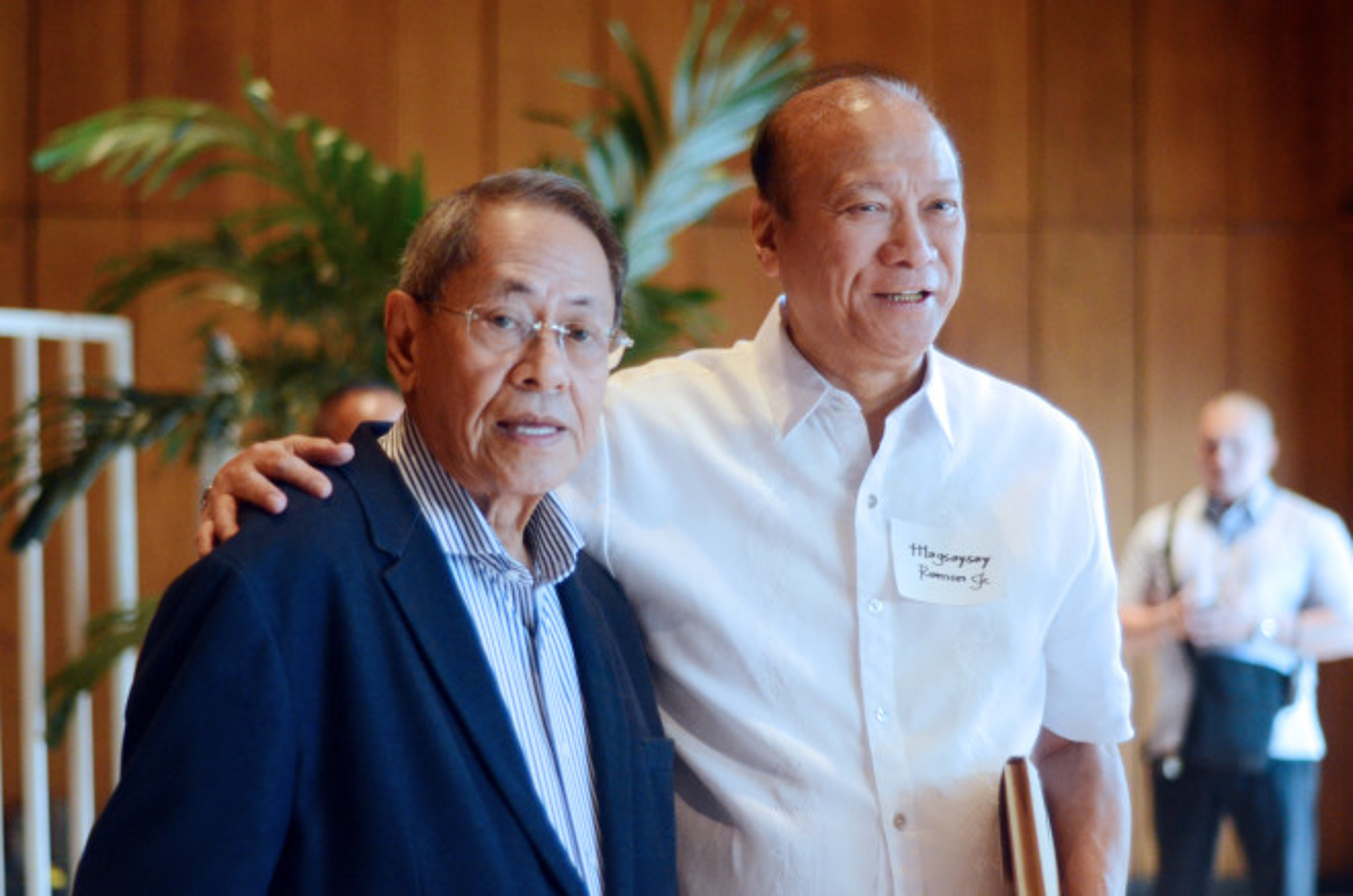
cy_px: 448
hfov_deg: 27.0
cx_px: 676
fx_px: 2813
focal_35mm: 75
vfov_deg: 18.1
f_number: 1.8
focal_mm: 50
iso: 2000
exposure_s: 1/200
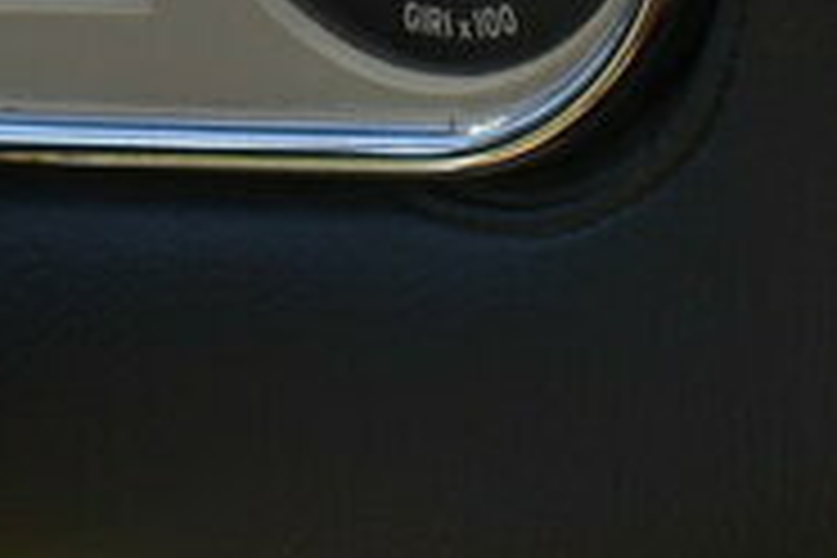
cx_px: -76
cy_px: -446
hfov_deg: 6.6
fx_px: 7184
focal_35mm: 309
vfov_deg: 4.4
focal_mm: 32
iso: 180
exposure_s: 1/250
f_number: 8
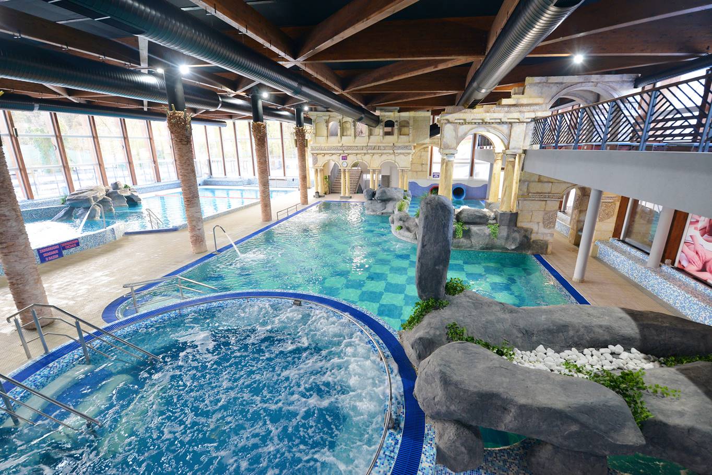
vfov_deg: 77.4
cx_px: 356
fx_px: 297
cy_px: 238
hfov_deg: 100.4
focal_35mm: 15
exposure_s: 1/40
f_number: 3.5
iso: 800
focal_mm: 15
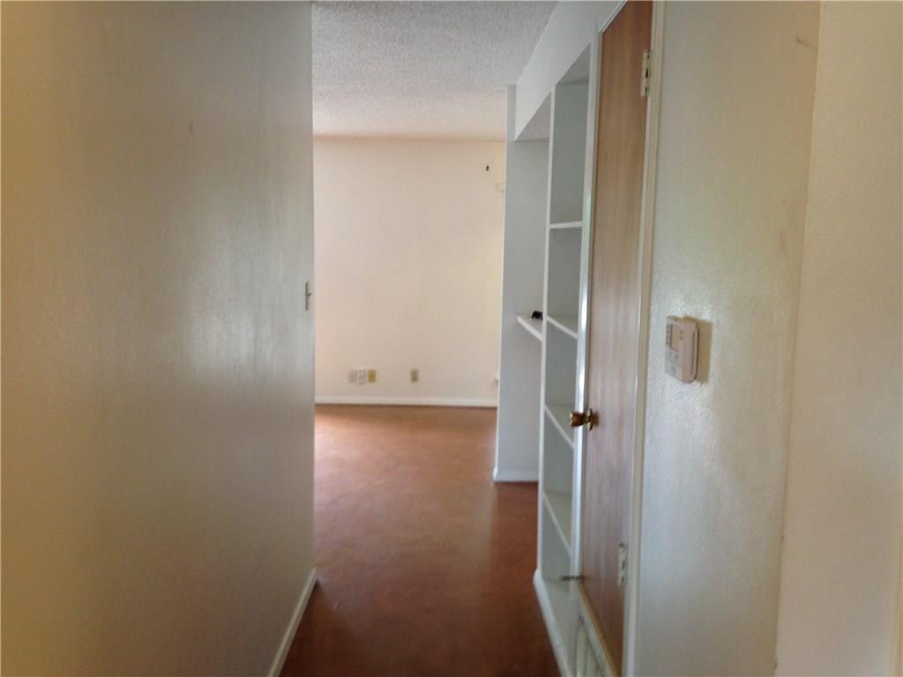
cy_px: 338
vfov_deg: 42.9
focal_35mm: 33
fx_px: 861
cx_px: 452
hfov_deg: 55.4
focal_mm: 4.12
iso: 100
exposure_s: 1/20
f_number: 2.4
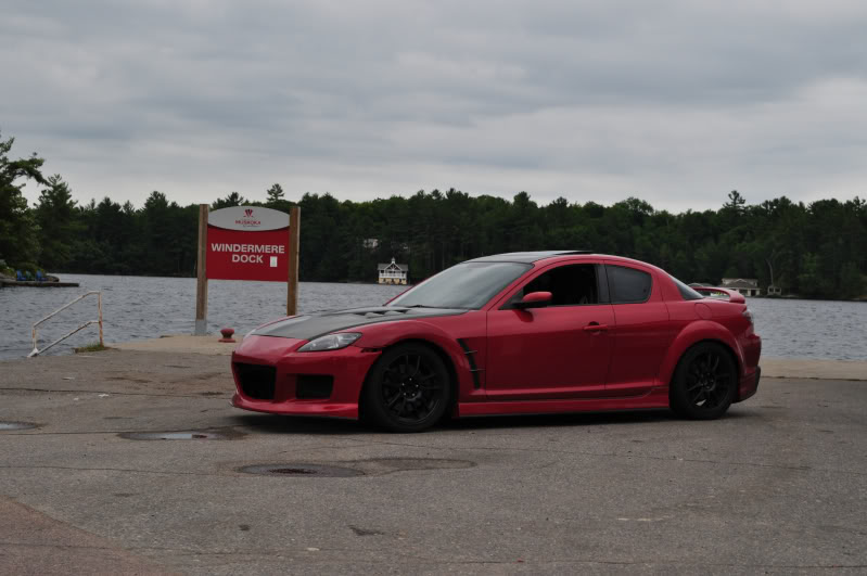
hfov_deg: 35.1
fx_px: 1371
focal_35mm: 57
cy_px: 288
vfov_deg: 23.7
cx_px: 434
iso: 200
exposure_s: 1/125
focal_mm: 38
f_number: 9
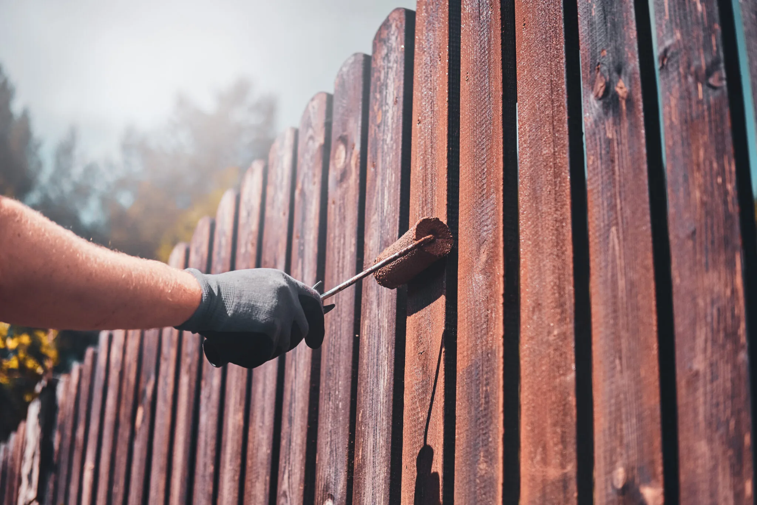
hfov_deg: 37.5
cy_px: 252
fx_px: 1114
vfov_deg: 25.5
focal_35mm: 53
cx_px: 378
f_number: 2
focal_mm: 35
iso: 320
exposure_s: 1/8000
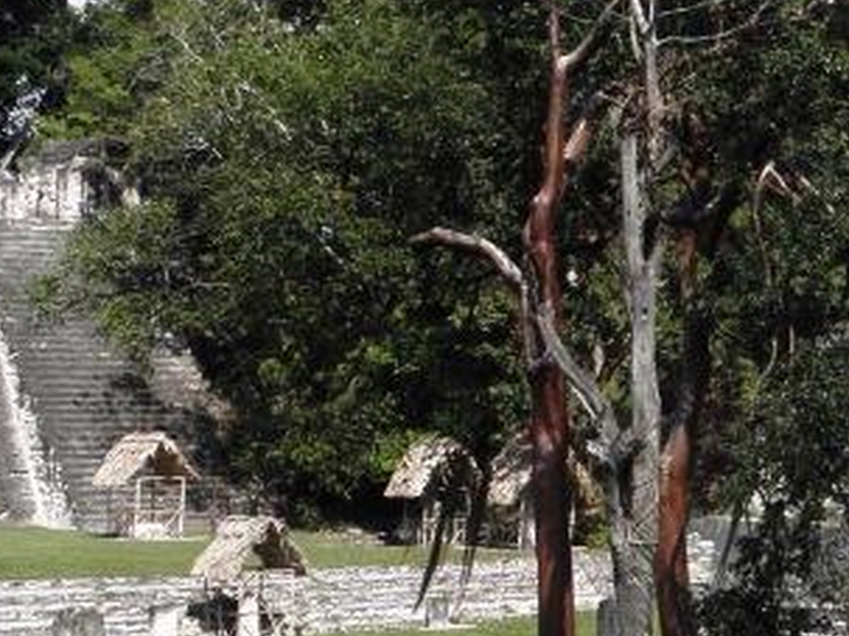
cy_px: 50
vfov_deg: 12.8
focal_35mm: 115
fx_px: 2819
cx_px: 855
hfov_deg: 16.7
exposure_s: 1/320
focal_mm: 6.07
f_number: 5.6
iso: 64
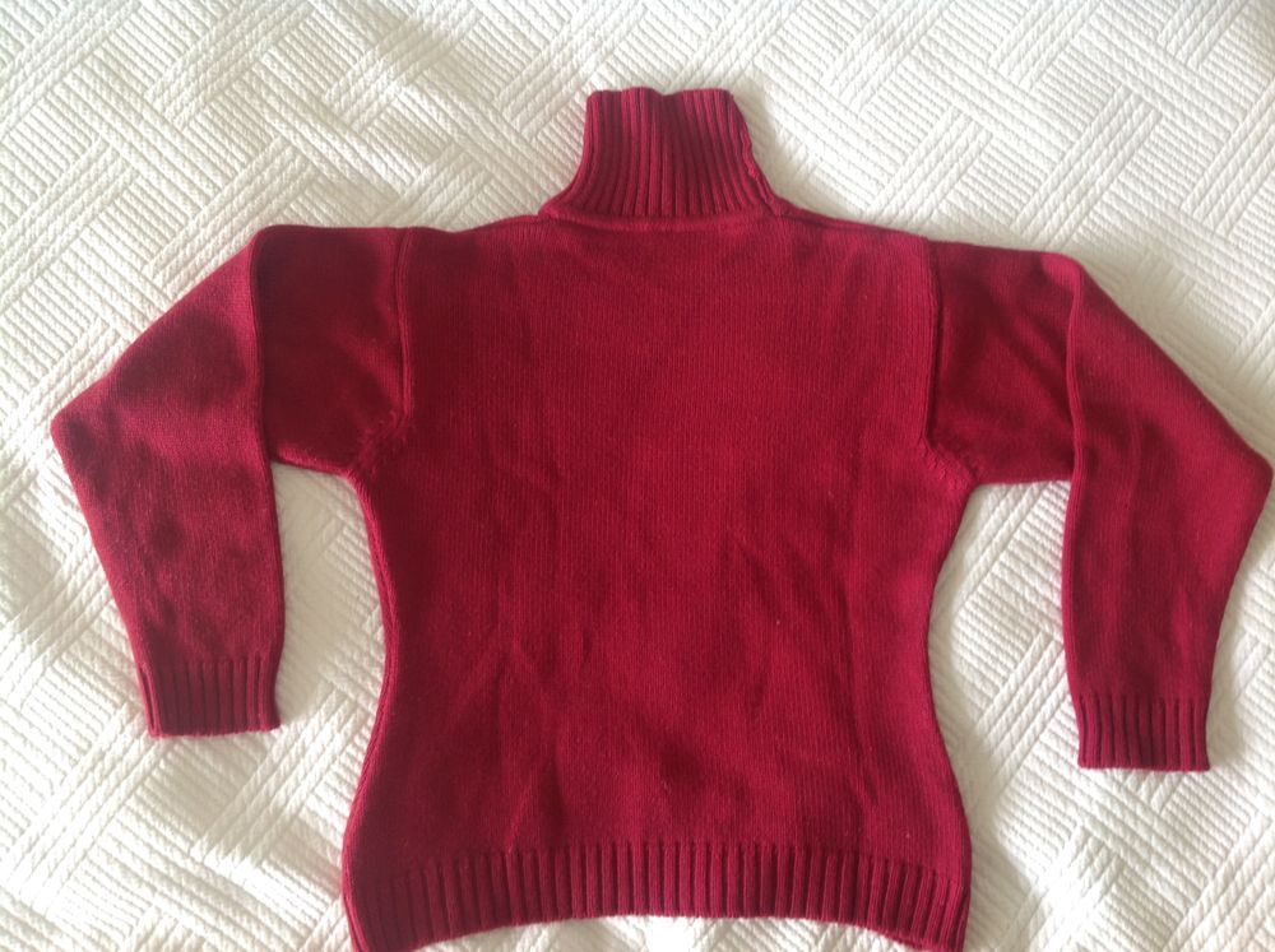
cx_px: 638
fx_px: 1287
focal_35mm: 35
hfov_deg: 52.7
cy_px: 476
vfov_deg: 40.6
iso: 80
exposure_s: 1/15
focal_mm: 4.28
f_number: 2.4
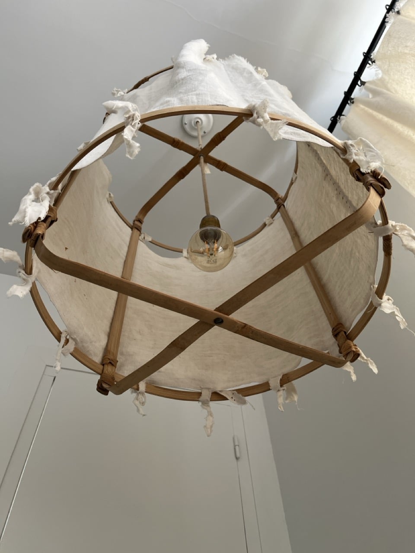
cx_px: 208
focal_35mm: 26
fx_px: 416
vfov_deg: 67.3
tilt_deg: +55.9
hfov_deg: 53.1
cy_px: 276
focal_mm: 5.1
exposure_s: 1/121
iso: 100
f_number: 1.6
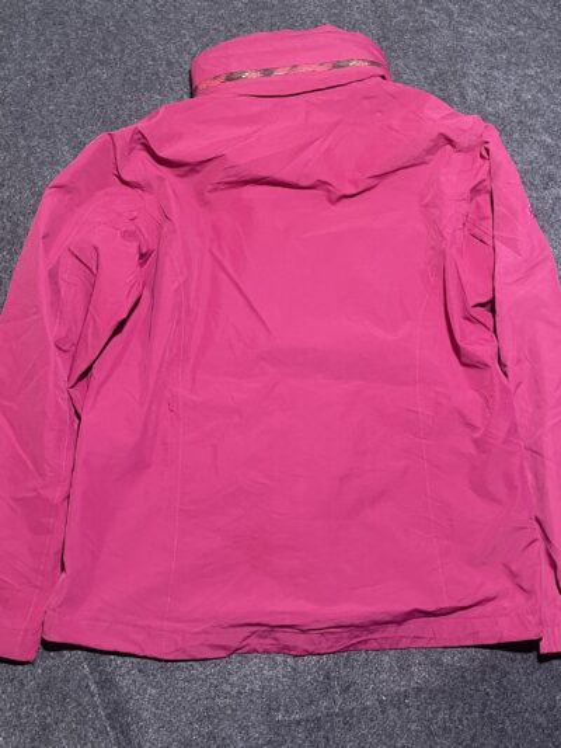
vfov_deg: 67.3
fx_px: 562
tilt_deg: -64.2
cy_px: 374
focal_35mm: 26
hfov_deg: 53.1
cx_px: 280
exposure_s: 1/50
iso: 200
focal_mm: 4.2
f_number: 1.6
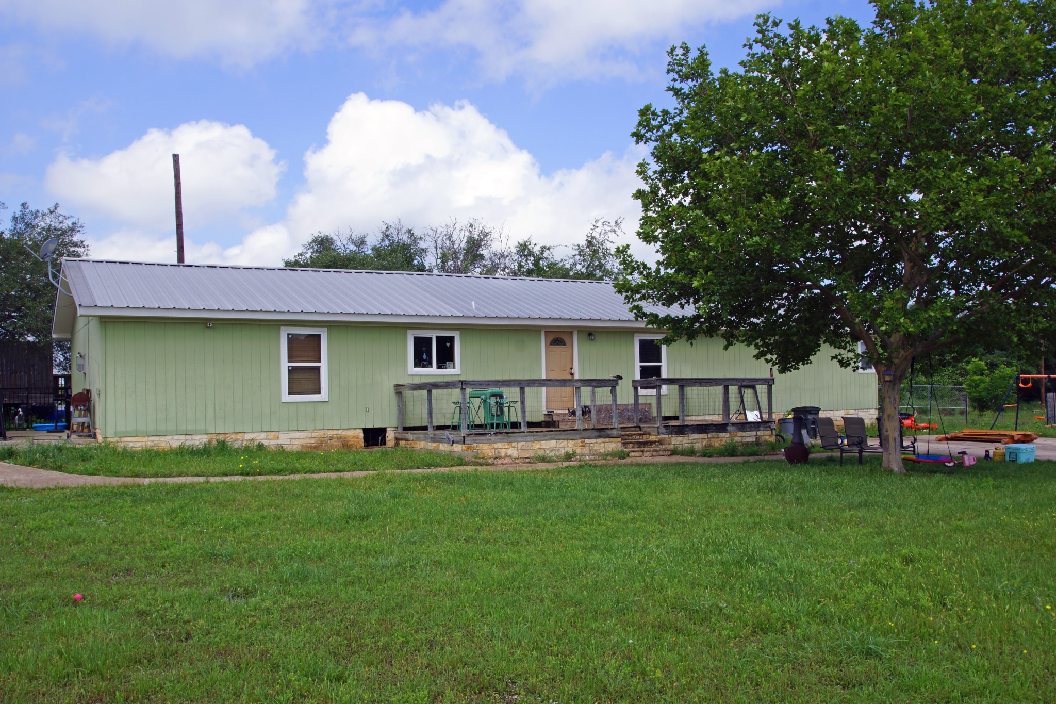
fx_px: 880
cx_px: 528
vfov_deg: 43.6
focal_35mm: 30
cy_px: 352
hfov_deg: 61.9
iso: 100
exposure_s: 1/125
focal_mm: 20
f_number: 13
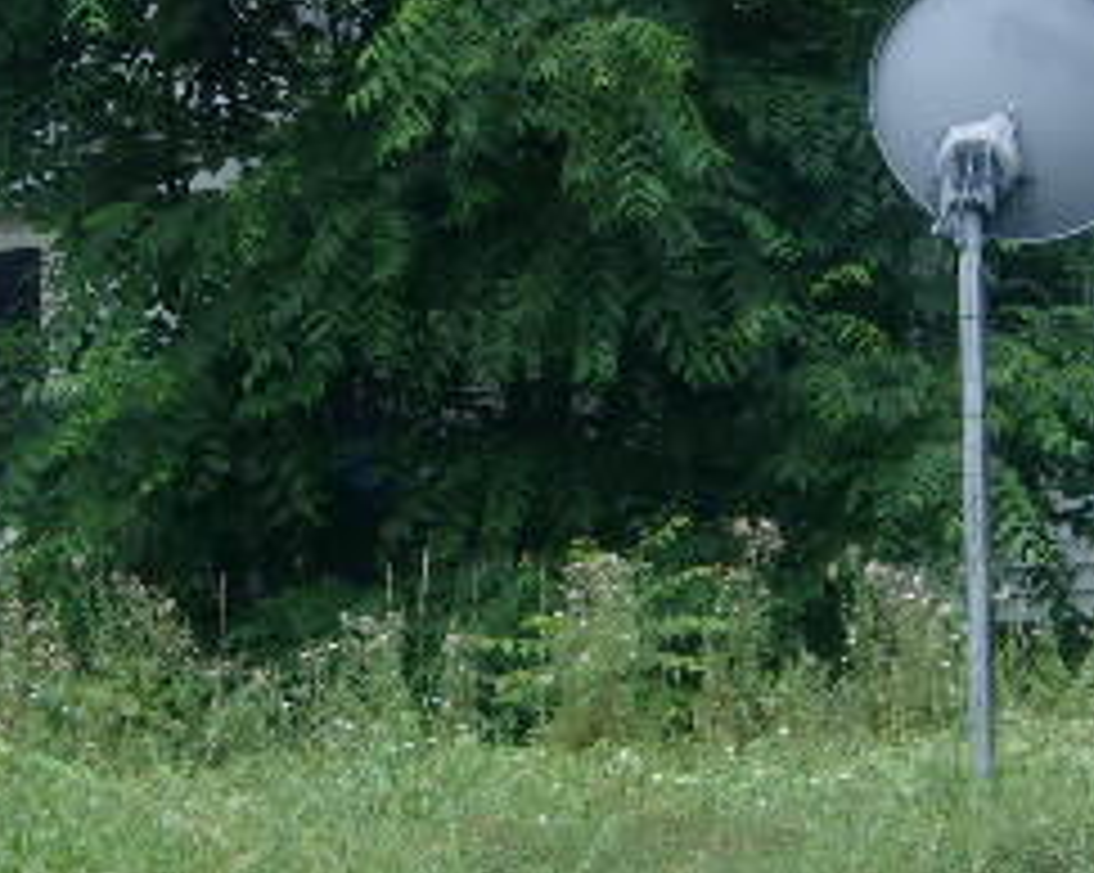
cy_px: 202
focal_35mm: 224
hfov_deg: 8.6
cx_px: 662
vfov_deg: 6.9
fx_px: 7247
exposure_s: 1/120
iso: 80
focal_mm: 15.6
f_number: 5.6
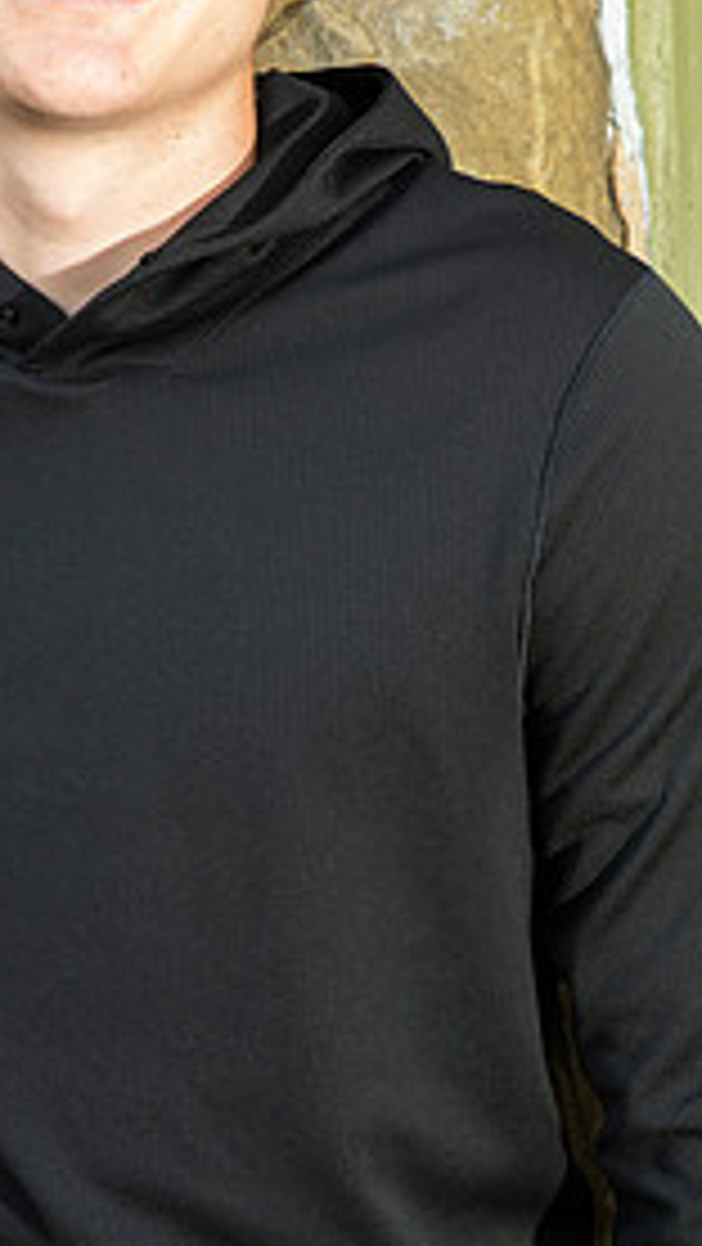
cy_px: 490
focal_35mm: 119
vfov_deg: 18.0
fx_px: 3934
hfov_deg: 10.2
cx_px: 112
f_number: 5.6
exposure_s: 1/160
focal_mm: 70
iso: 320
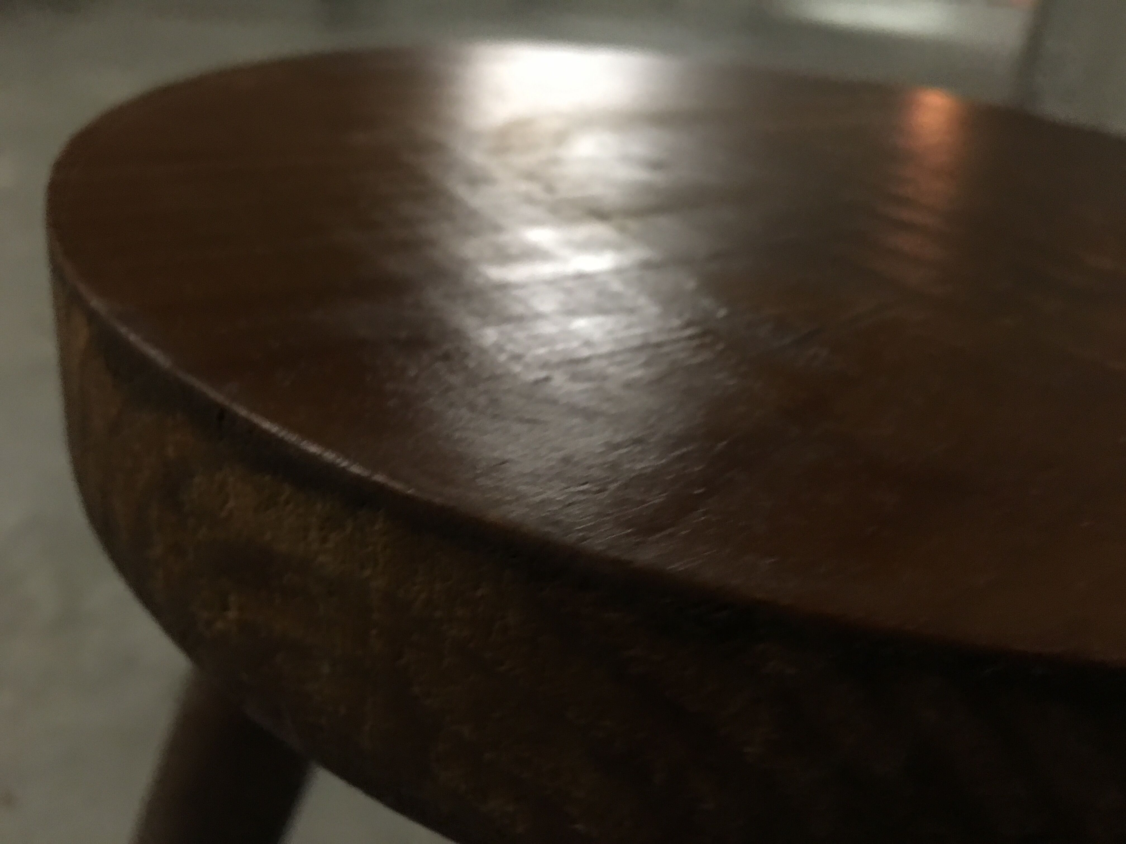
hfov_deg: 61.7
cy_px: 422
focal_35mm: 29
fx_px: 943
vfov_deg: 48.2
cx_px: 563
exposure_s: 1/4
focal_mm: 4.15
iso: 125
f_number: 2.2
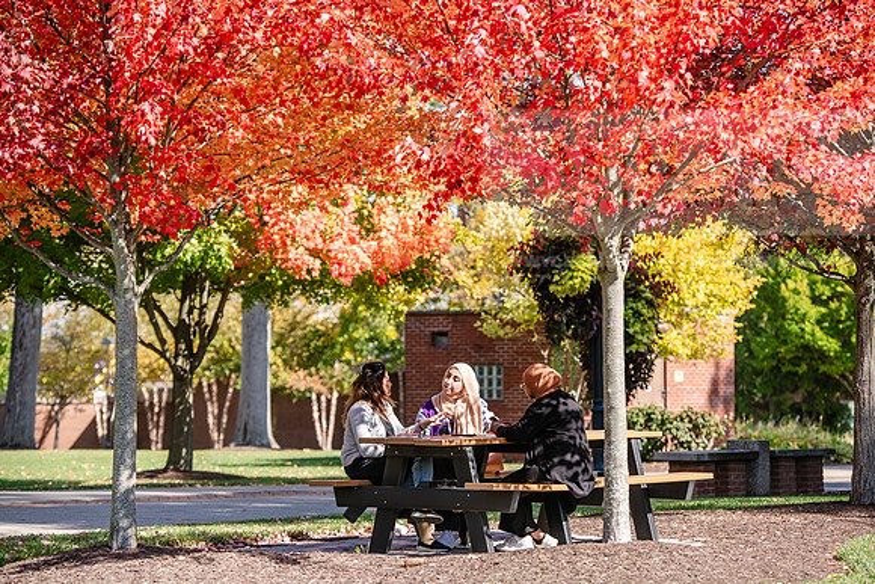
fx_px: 2820
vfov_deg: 11.8
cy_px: 292
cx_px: 438
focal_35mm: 116
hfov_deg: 17.6
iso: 125
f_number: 4
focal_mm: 116
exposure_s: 1/500
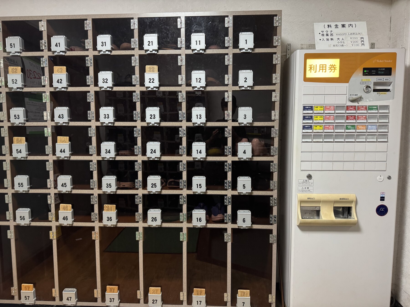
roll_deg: +1.0
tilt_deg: -4.3
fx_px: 284
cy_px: 154
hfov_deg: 71.6
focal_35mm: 24
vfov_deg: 56.8
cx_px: 205
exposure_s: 1/50
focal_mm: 6.76
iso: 250
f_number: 1.78
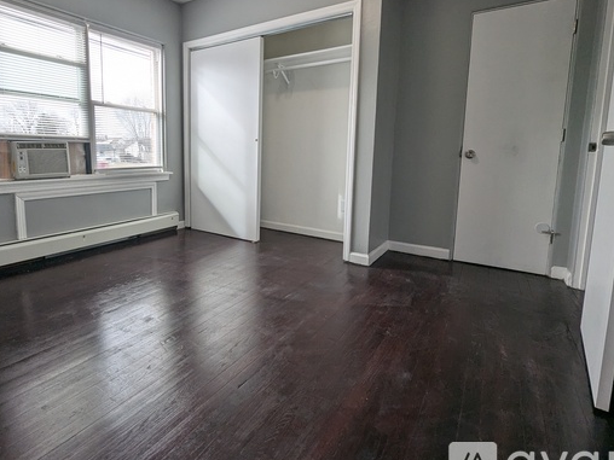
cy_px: 188
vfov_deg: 74.1
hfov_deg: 89.8
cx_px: 243
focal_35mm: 17
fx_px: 302
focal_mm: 1.95
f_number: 2.2
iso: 40
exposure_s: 1/163
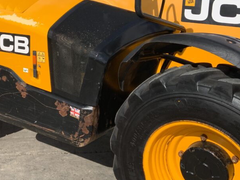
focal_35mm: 49
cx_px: 80
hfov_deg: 38.5
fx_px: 340
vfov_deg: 29.2
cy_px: 45
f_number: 1.8
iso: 16
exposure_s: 1/2538
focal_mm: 3
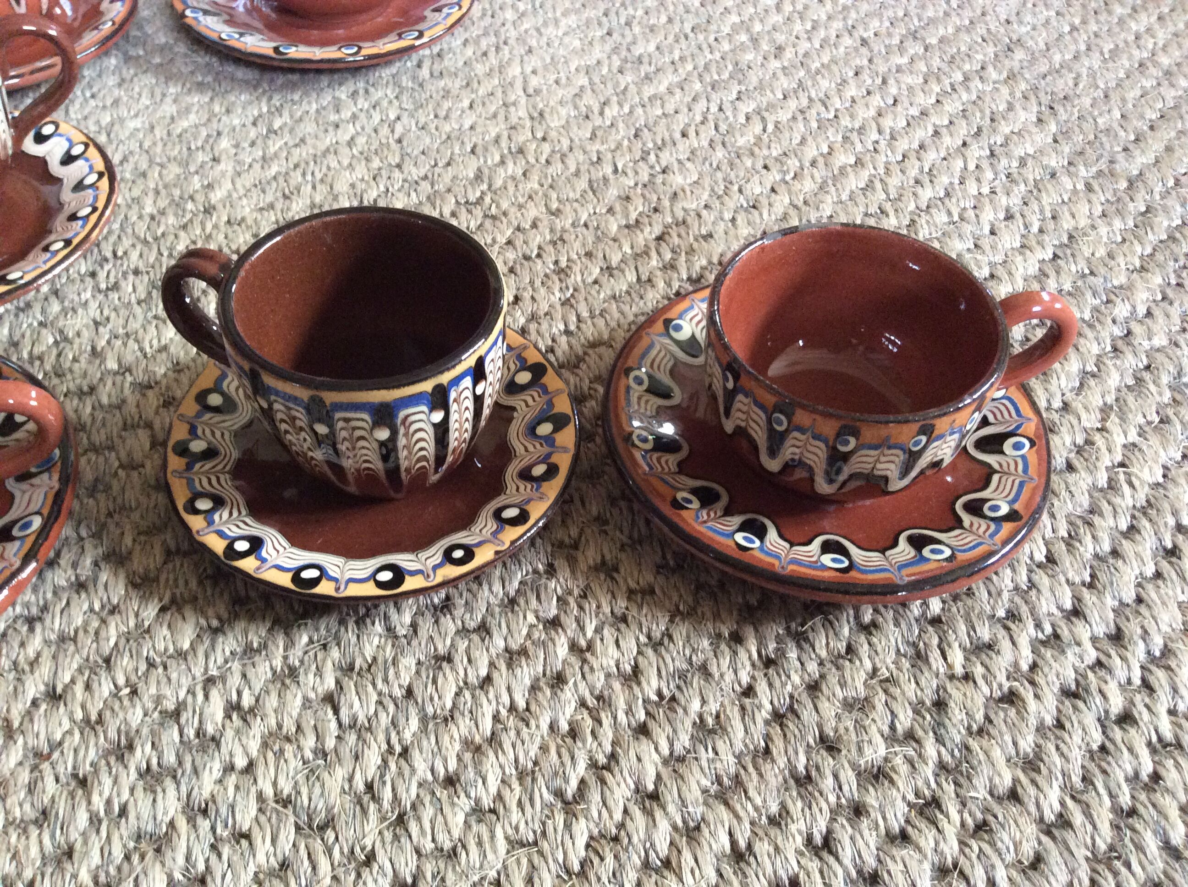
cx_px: 594
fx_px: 1097
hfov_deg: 56.9
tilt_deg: -49.3
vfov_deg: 44.1
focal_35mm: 32
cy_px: 444
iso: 250
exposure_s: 1/24
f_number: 2.4
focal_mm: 3.3
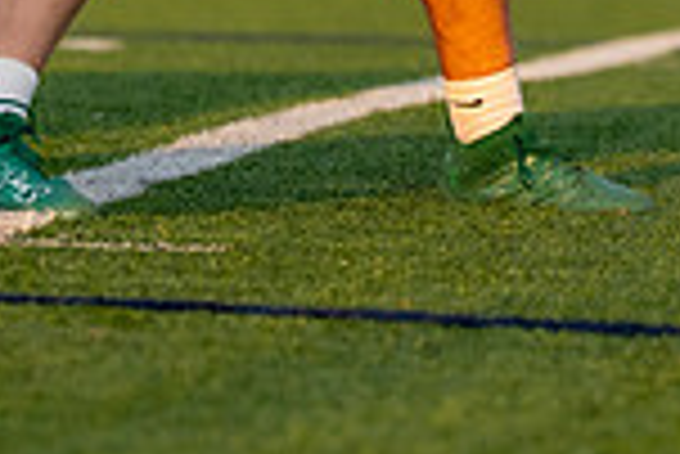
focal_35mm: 983
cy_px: -557
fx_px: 18585
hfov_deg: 2.1
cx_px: 399
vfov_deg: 1.4
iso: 400
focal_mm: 156
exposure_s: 1/2500
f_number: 2.8
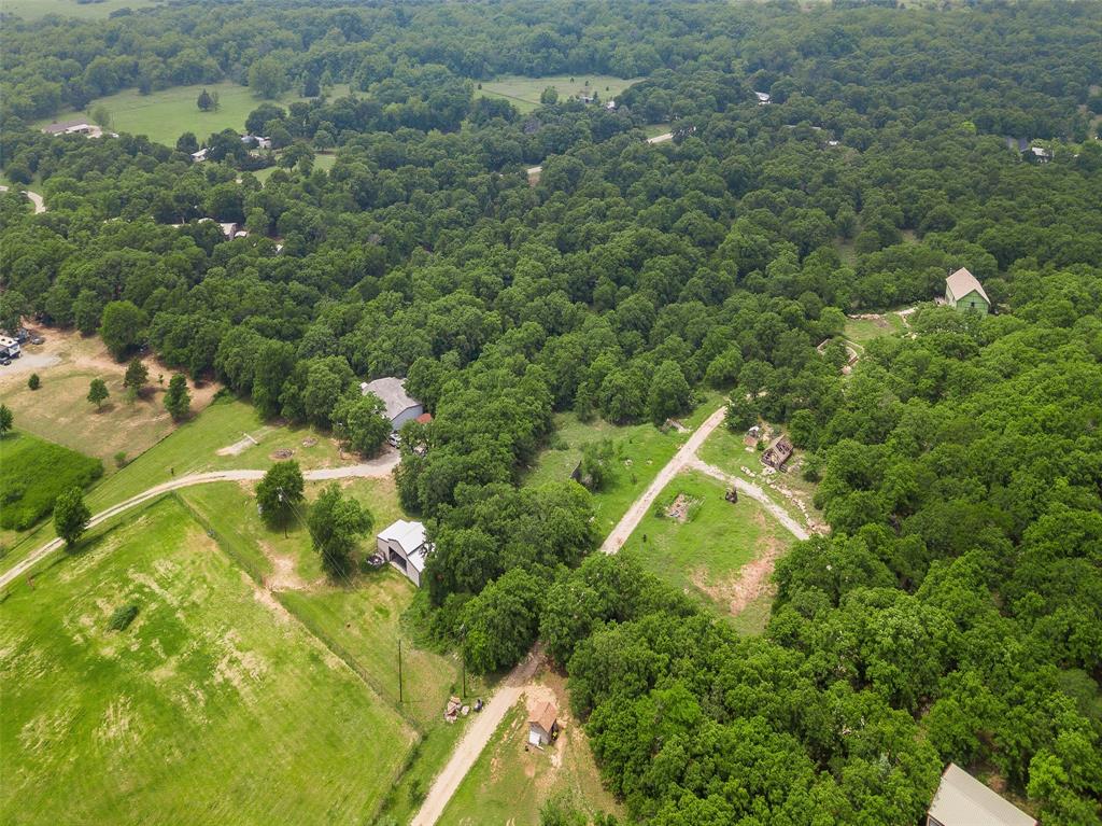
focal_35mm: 26
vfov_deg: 53.0
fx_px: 827
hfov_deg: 67.3
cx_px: 551
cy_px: 413
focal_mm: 4.73
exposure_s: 1/1400
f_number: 2.2
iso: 100
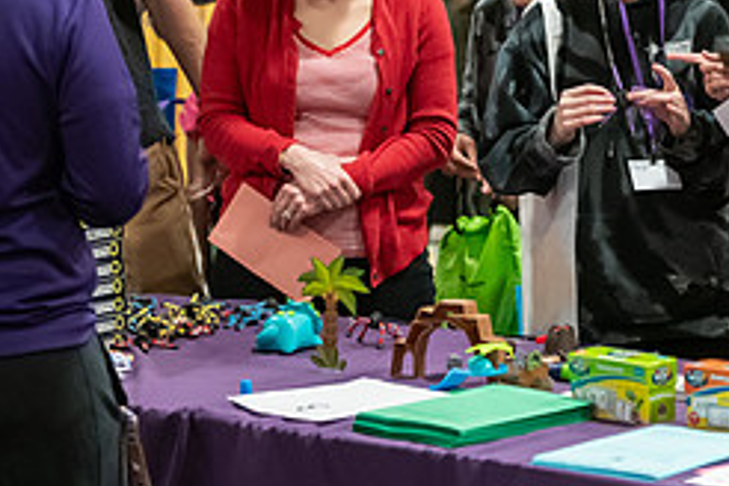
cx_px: 622
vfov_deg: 6.7
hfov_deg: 10.1
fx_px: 4110
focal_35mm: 203
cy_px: -79
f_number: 3.2
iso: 3200
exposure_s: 1/200
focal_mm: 86
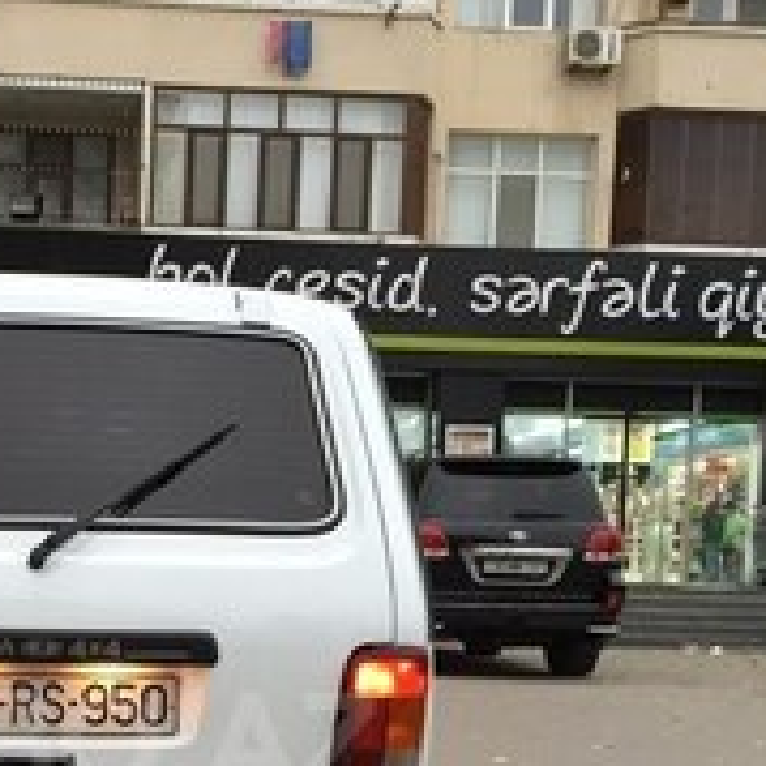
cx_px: 47
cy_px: 740
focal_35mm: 71
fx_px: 1778
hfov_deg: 23.5
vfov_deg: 23.4
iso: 80
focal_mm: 4.15
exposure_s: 1/33
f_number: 2.2
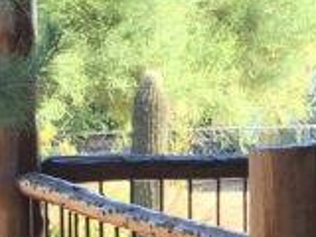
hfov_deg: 10.1
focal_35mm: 186
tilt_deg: -5.5
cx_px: 533
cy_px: 140
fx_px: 1698
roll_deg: -2.5
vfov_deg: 8.0
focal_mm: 4.15
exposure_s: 1/120
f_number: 2.2
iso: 32
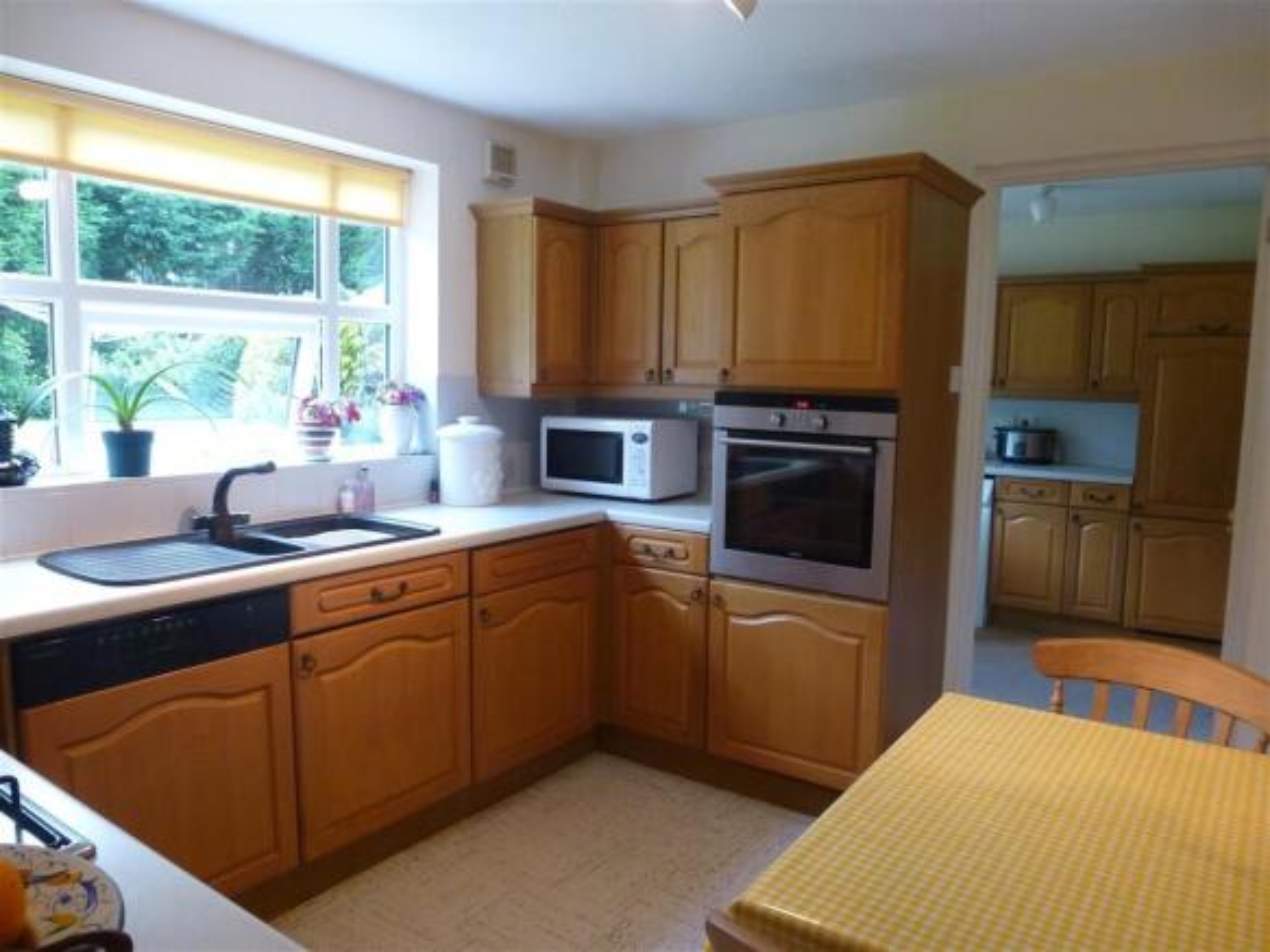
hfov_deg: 71.6
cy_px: 476
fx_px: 880
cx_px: 635
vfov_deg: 56.8
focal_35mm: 24
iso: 400
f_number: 3.3
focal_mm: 4.3
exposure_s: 1/50
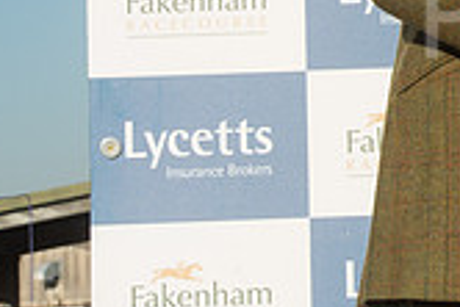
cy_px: -116
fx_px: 4233
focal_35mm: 331
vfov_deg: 4.1
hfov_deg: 6.1
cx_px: 784
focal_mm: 95
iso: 400
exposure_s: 1/250
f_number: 22
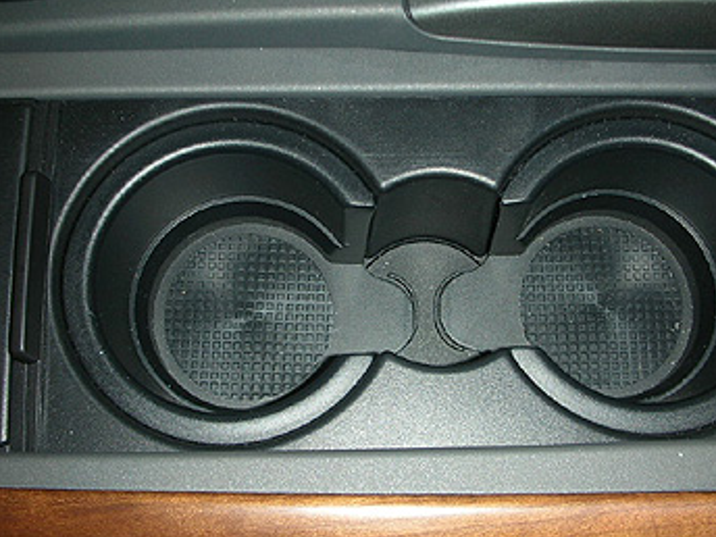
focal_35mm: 44
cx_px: 395
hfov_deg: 42.9
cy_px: 266
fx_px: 910
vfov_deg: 32.9
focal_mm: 5.8
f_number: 3
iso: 50
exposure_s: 1/60.1
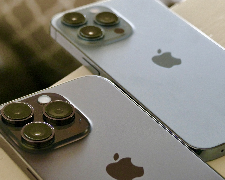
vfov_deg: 12.3
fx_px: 832
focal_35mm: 125
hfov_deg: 15.4
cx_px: 104
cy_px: 90
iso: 1600
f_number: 5
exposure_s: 1/80
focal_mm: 39.97
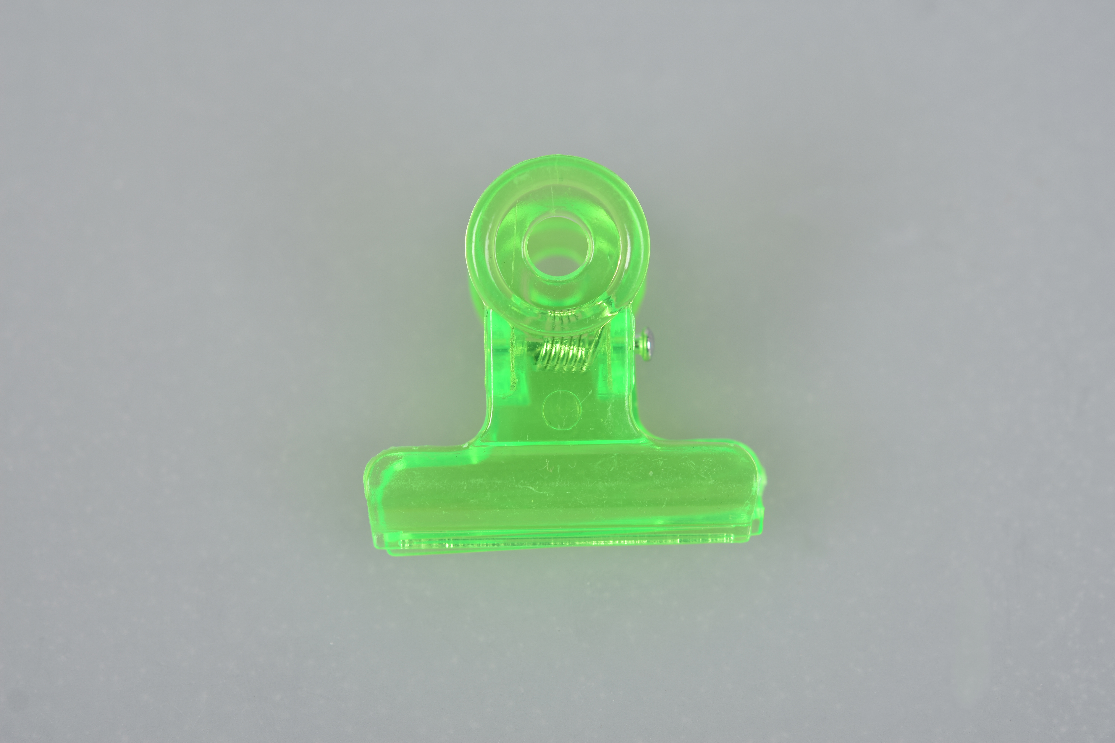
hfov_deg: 22.6
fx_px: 2787
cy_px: 372
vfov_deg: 15.2
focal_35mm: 90
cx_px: 558
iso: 100
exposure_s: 1/160
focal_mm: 60
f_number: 5.6
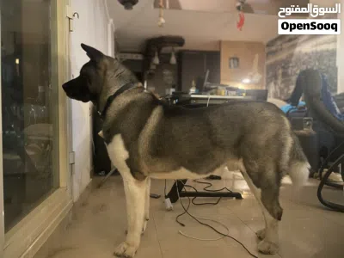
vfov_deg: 53.1
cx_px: 172
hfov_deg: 67.3
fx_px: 258
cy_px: 129
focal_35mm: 26
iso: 1000
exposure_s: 1/8
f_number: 1.6
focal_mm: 4.2
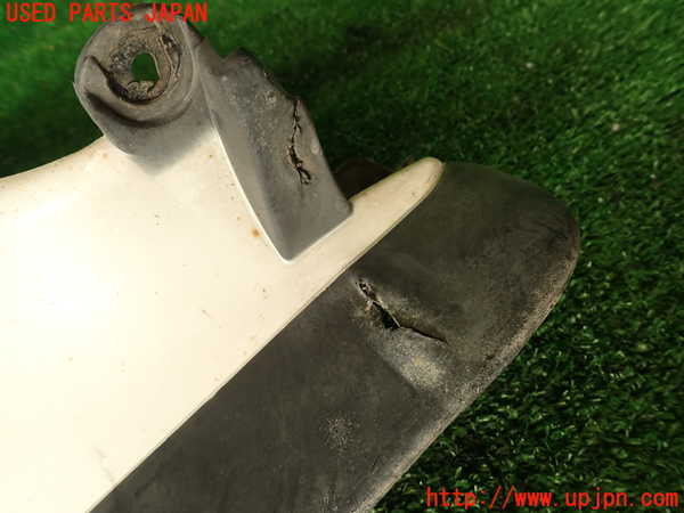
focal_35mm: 25
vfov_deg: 54.9
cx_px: 342
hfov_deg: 69.4
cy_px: 256
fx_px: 494
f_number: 2.8
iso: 100
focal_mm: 4.5
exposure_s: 1/80
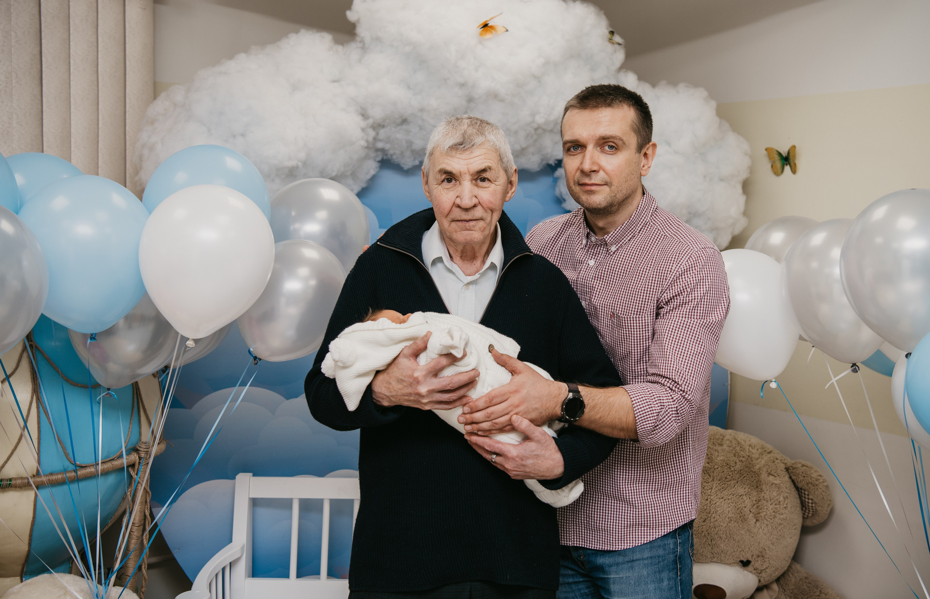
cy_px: 273
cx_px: 489
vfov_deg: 30.6
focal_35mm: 43
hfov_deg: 46.0
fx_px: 1095
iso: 125
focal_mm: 40
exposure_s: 1/160
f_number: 4
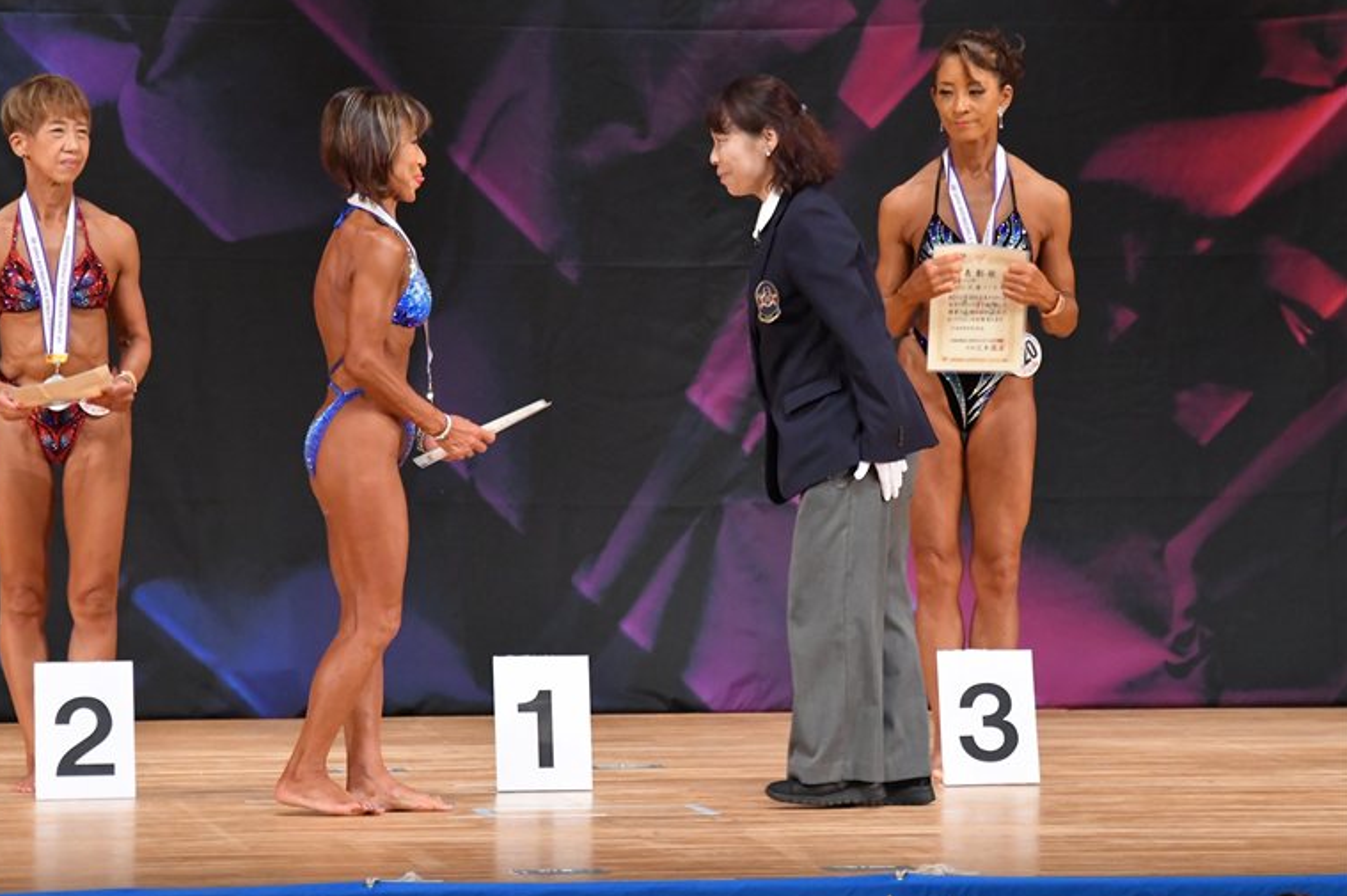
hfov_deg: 7.1
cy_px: 444
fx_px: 10881
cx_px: 663
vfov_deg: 4.7
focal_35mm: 291
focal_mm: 190
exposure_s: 1/400
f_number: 5.6
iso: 5600
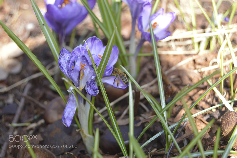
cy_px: 79
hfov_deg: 24.6
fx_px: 543
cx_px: 118
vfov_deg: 16.5
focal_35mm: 82
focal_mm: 55
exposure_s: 1/125
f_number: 5.6
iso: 160
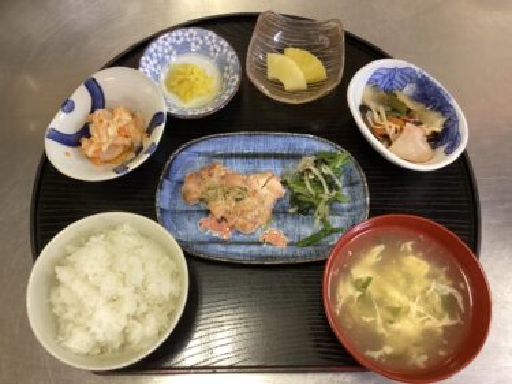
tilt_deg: -70.0
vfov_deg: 45.4
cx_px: 256
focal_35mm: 31
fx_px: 458
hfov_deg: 58.4
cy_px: 192
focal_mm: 3.3
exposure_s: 1/40
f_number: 2.4
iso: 320
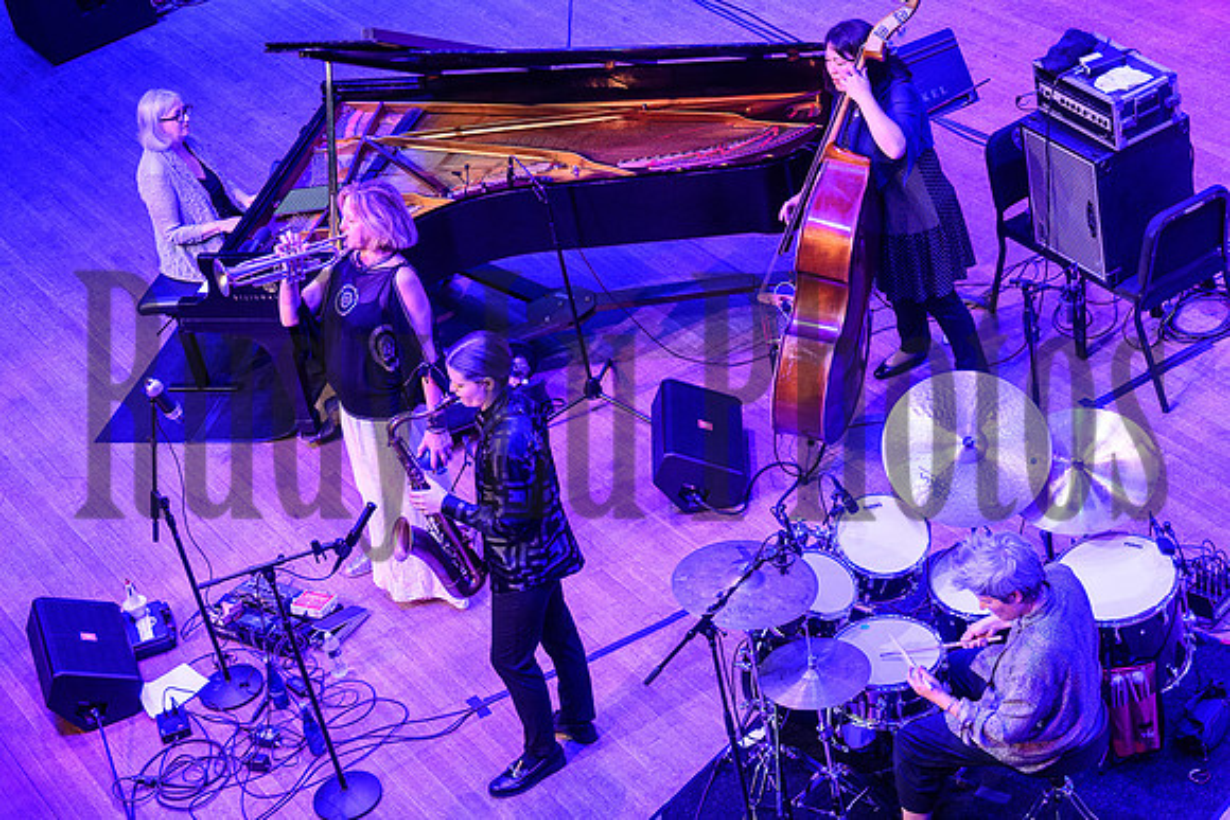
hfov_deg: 28.1
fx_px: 2460
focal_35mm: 72
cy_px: 410
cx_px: 615
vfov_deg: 18.9
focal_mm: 72
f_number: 8
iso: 4000
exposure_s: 1/100
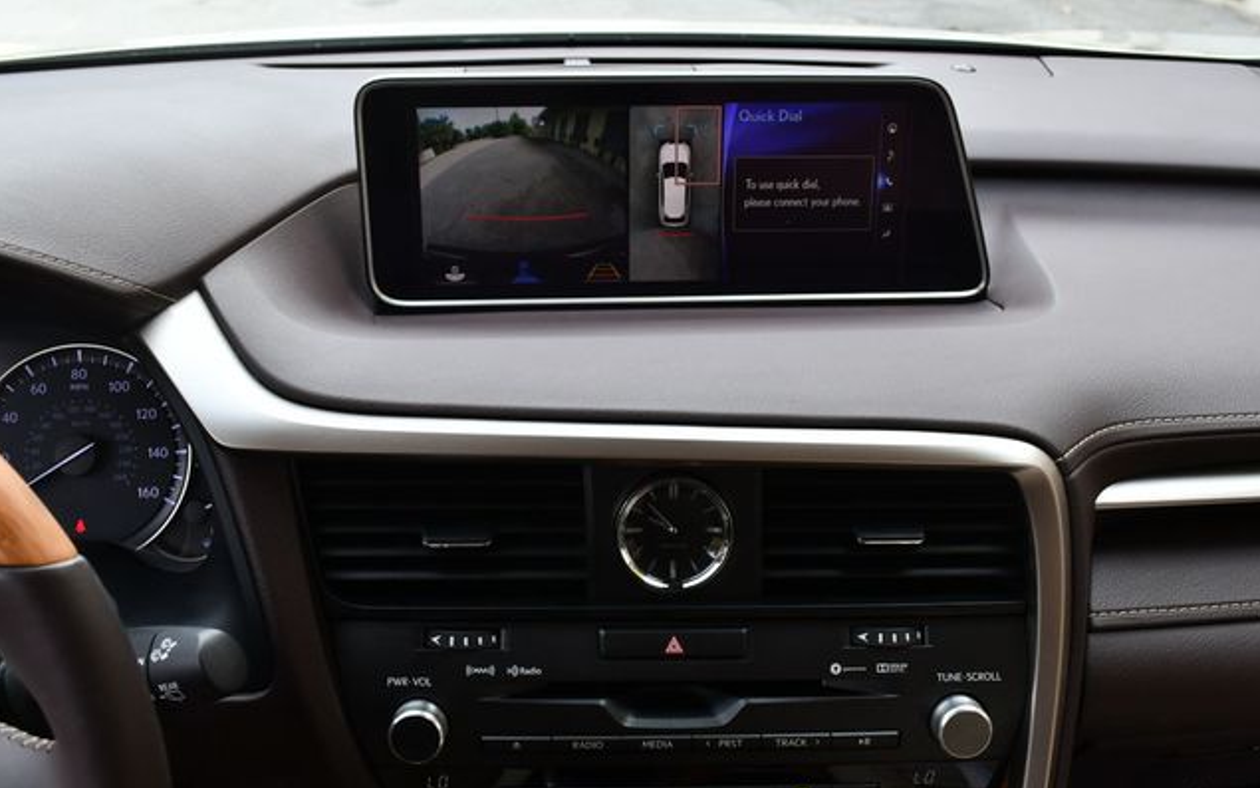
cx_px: 627
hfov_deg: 52.7
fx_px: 1271
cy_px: 391
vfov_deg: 34.4
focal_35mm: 37
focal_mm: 18
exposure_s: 1/250
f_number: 5
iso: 400
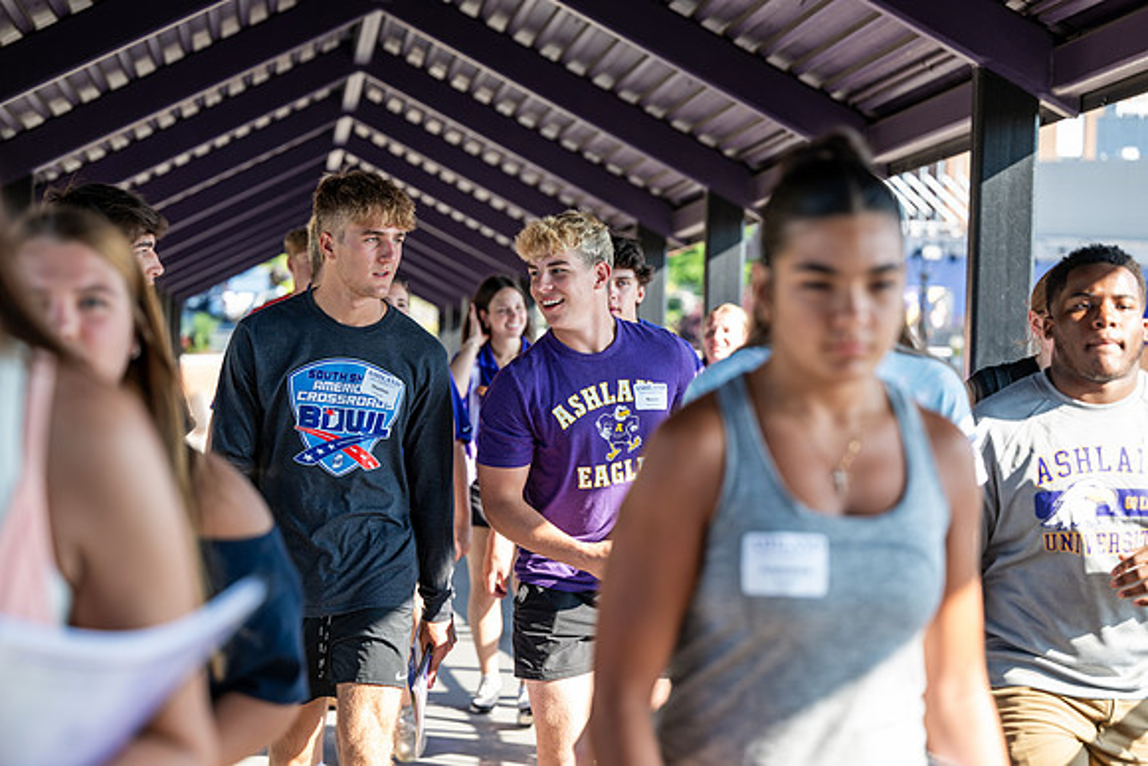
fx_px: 2424
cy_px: 383
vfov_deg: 18.0
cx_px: 574
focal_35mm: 76
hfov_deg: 26.6
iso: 125
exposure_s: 1/250
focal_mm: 76
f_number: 3.2
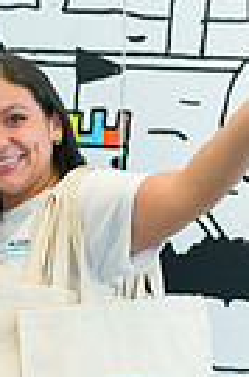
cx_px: 119
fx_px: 1119
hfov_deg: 12.7
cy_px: 268
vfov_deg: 19.1
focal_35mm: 107
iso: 1600
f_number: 3.5
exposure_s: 1/320
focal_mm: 32
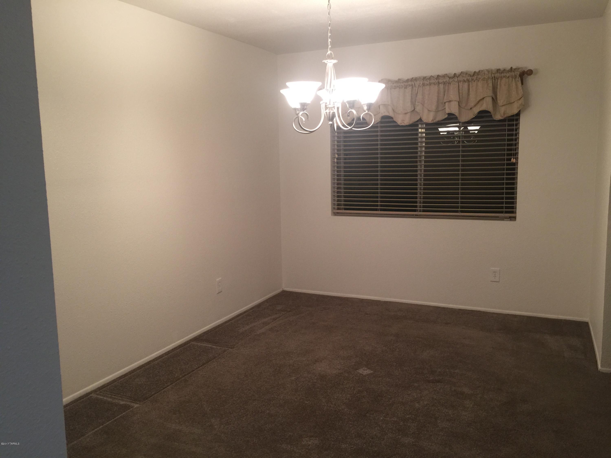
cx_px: 306
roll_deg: +1.1
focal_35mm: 29
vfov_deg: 48.2
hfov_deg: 61.7
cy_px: 229
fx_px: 512
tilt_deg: -7.3
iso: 50
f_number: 2.2
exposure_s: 1/15
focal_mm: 4.15
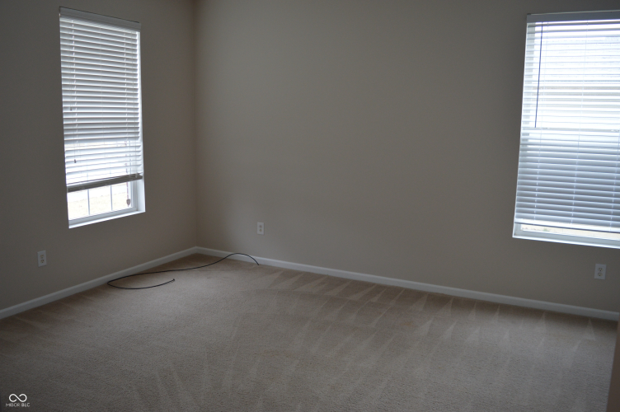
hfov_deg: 59.5
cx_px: 310
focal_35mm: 32
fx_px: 542
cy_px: 206
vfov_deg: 41.6
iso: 400
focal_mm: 21
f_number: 4.5
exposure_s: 1/80
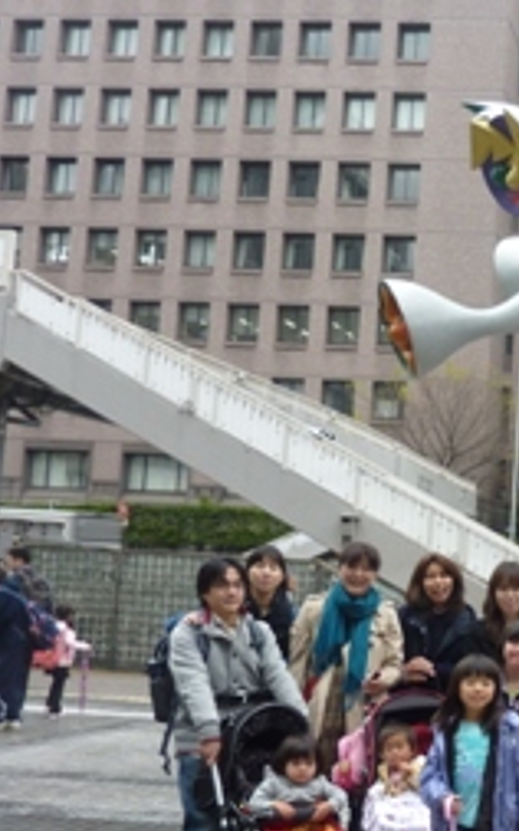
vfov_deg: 42.3
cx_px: 703
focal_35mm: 47
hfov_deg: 23.6
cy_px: 526
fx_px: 1064
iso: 80
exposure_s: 1/80
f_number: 3.3
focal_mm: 4.1
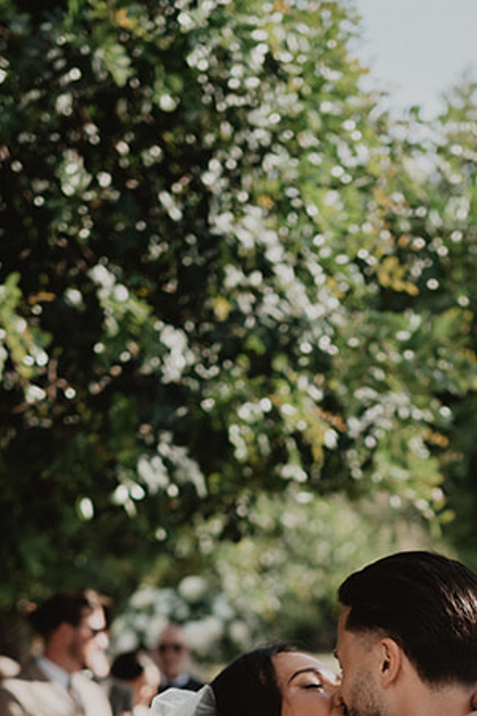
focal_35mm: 177
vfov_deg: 11.4
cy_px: 811
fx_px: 3520
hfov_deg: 7.7
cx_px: 348
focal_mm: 50
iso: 100
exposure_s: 1/1600
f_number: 2.5
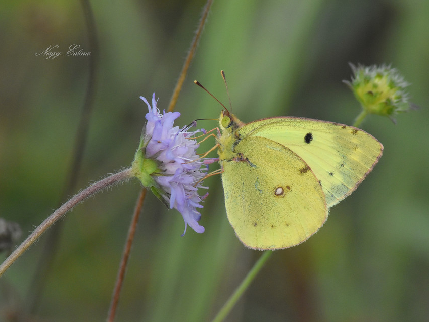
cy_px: 161
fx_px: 6061
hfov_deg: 4.1
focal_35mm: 489
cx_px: 217
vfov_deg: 3.0
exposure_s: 1/1000
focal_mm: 300
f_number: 18
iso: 1600
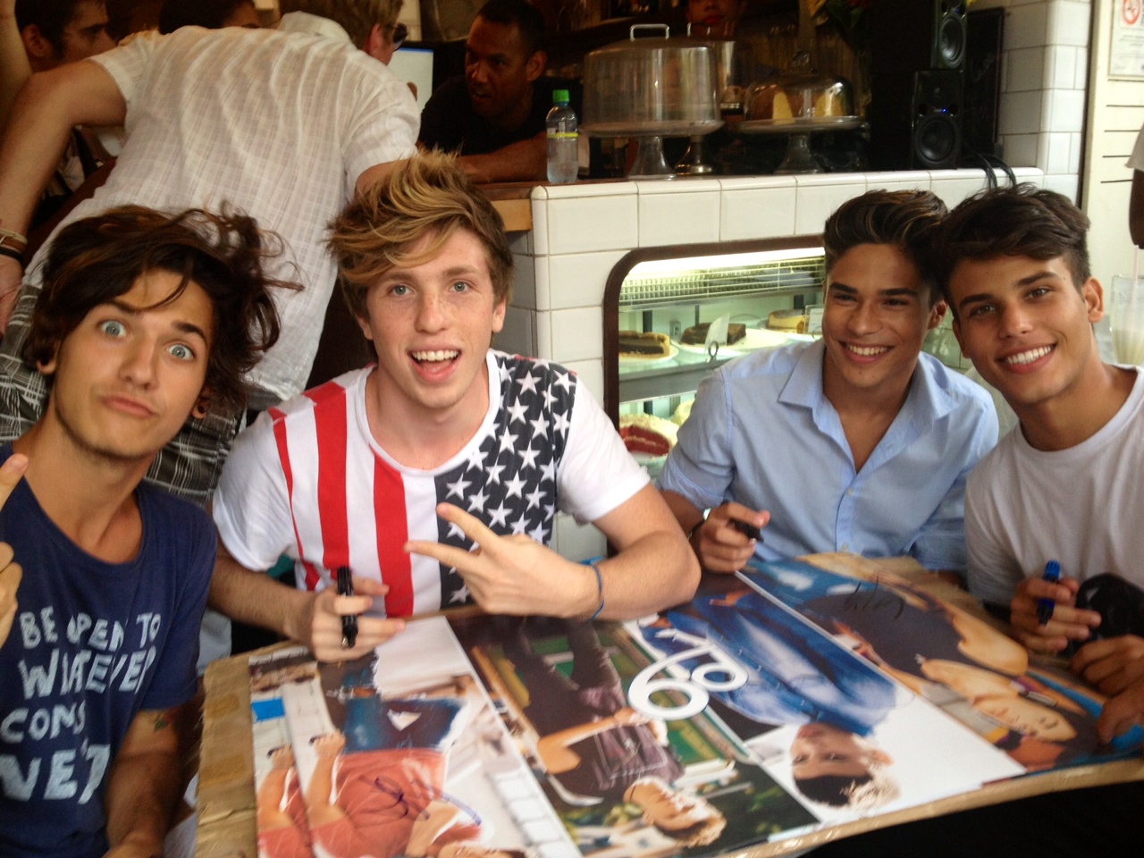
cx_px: 572
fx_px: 1157
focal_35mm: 35
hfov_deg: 52.6
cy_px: 429
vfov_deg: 40.7
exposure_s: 1/40
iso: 64
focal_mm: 4.28
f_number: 2.4
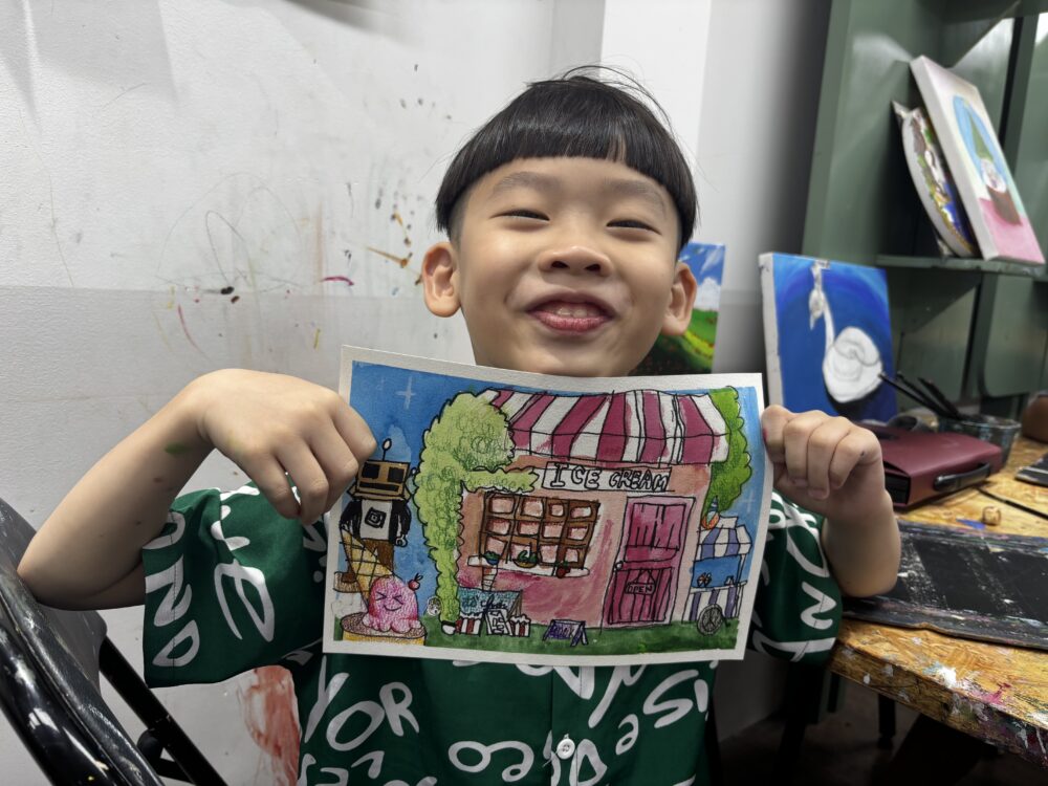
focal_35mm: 26
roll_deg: -3.5
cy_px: 393
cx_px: 524
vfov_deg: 53.1
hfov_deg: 67.3
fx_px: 787
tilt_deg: -9.1
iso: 32
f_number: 1.6
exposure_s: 1/100
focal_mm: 5.96
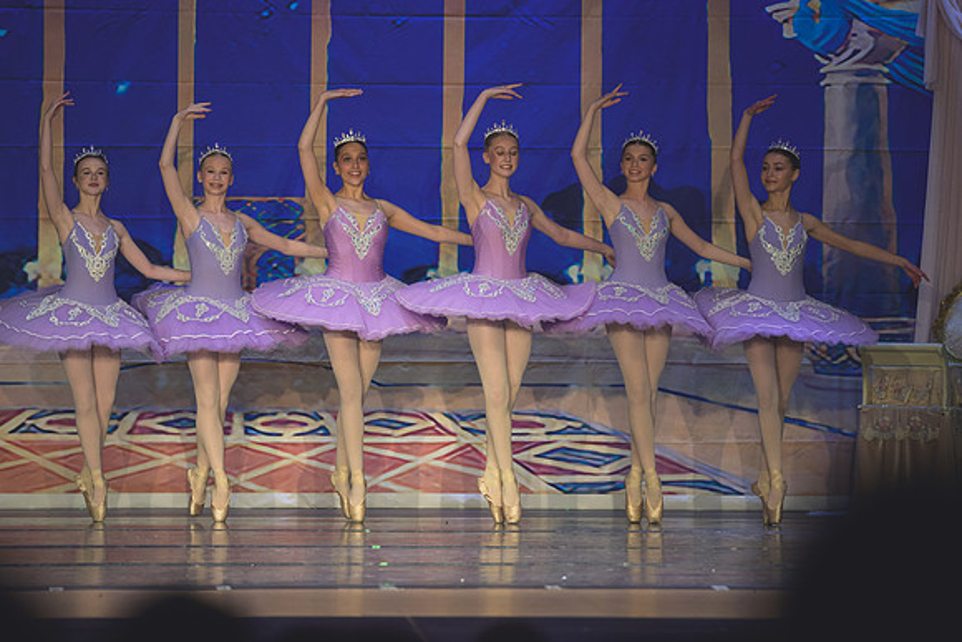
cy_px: 274
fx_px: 7032
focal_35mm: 263
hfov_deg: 7.8
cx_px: 426
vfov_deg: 5.2
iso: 1250
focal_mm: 200
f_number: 2.8
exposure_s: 1/320
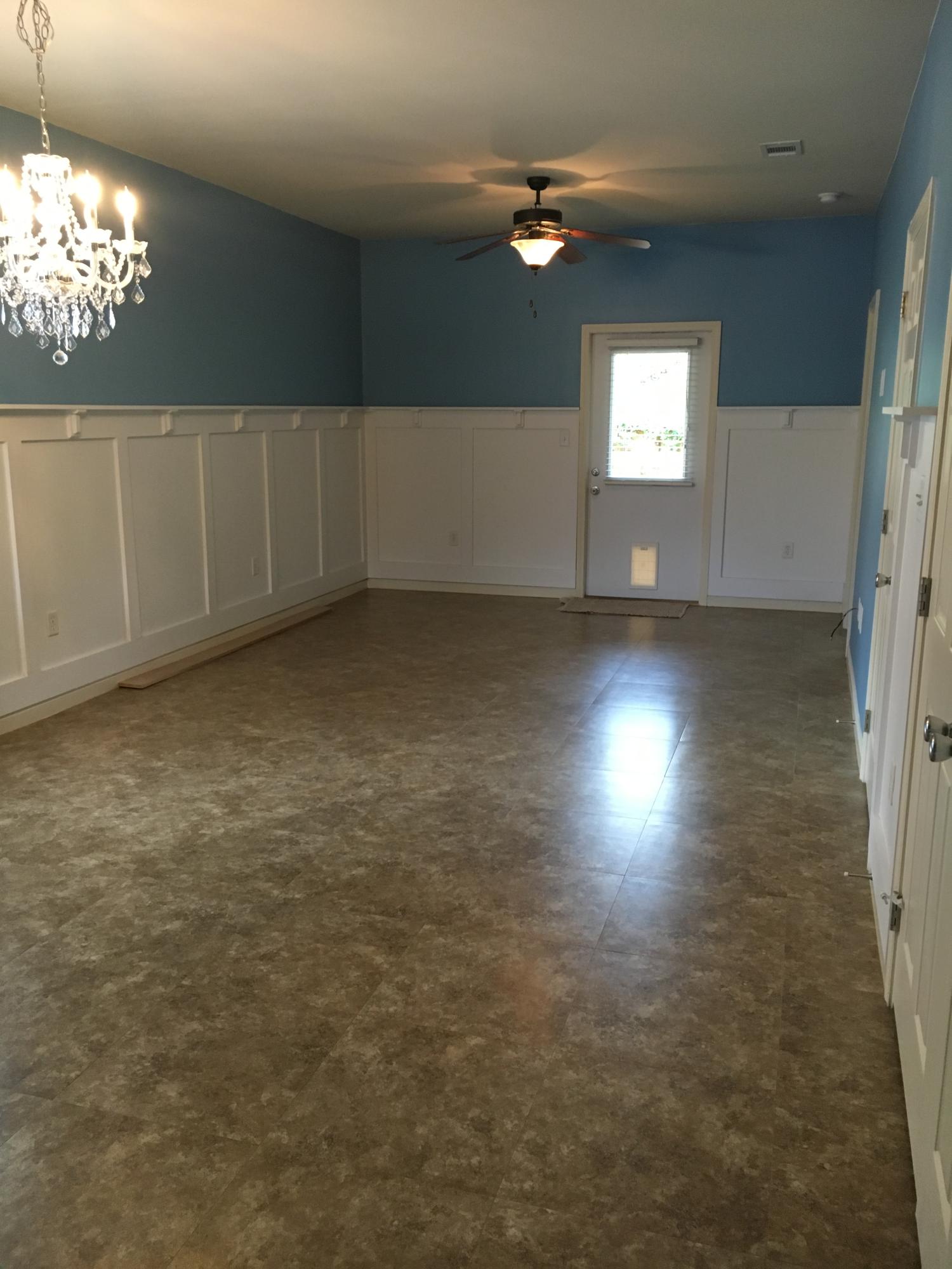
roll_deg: -0.9
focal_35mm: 29
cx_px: 476
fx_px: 1063
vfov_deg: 61.7
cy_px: 634
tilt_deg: -12.6
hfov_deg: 48.2
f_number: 2.2
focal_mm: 4.15
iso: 125
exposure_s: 1/30
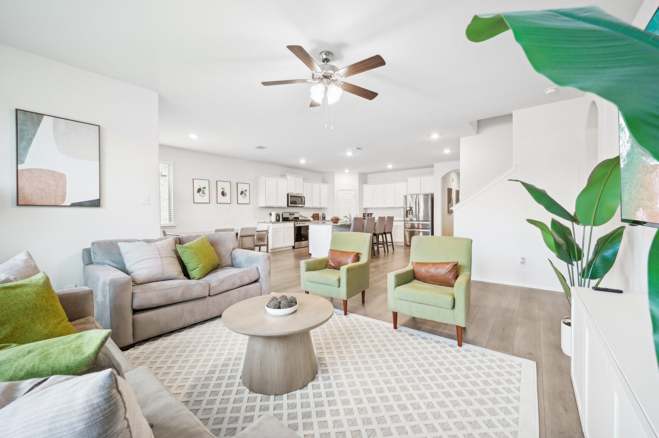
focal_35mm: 14
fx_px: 256
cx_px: 330
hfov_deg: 104.3
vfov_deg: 81.1
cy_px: 219
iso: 100
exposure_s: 1/3.33
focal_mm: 14
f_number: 9
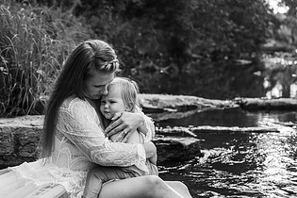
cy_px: 139
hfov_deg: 28.7
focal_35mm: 70
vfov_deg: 19.4
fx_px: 577
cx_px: 111
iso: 500
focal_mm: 38
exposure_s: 1/1000
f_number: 2.8
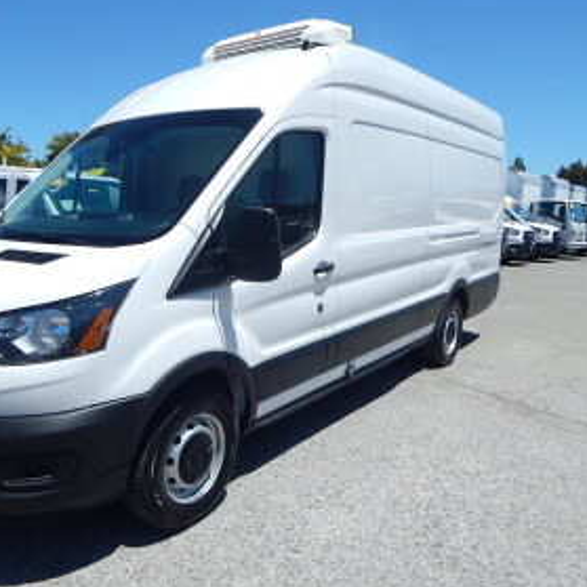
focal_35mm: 27
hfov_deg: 57.8
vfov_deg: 59.1
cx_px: 198
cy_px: 296
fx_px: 518
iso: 125
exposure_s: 1/800
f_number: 6
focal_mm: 4
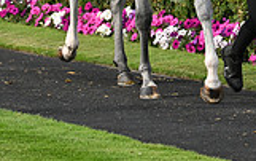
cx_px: 180
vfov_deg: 3.3
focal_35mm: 403
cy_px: -114
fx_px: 2815
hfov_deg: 5.2
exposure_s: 1/3200
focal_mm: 110
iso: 800
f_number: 4.5
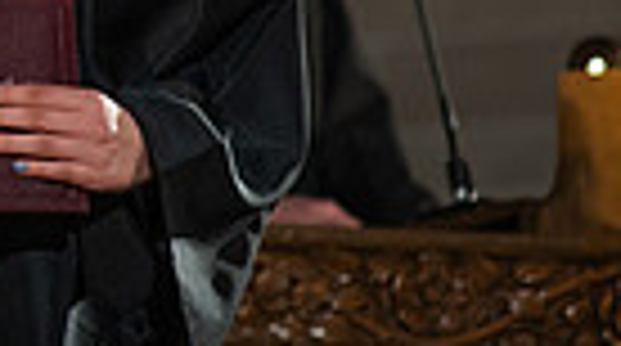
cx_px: -450
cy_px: -234
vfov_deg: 3.2
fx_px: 6163
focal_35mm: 375
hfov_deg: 5.7
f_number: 2.5
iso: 1250
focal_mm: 85
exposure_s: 1/320
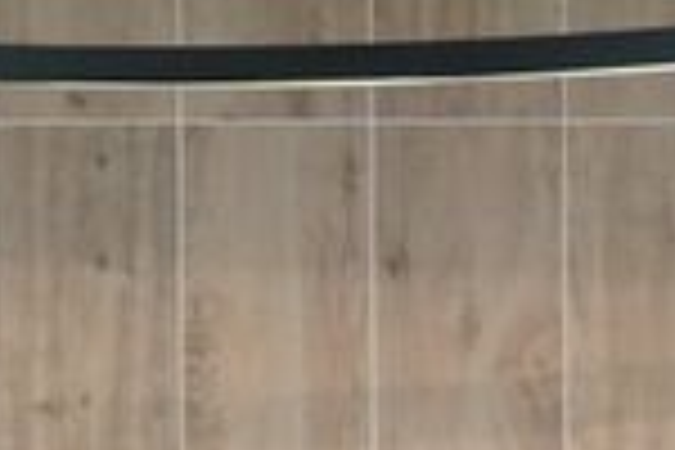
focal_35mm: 388
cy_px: 1168
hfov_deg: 5.3
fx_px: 7274
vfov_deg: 3.5
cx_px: -202
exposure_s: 1/160
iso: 5000
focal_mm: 57
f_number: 5
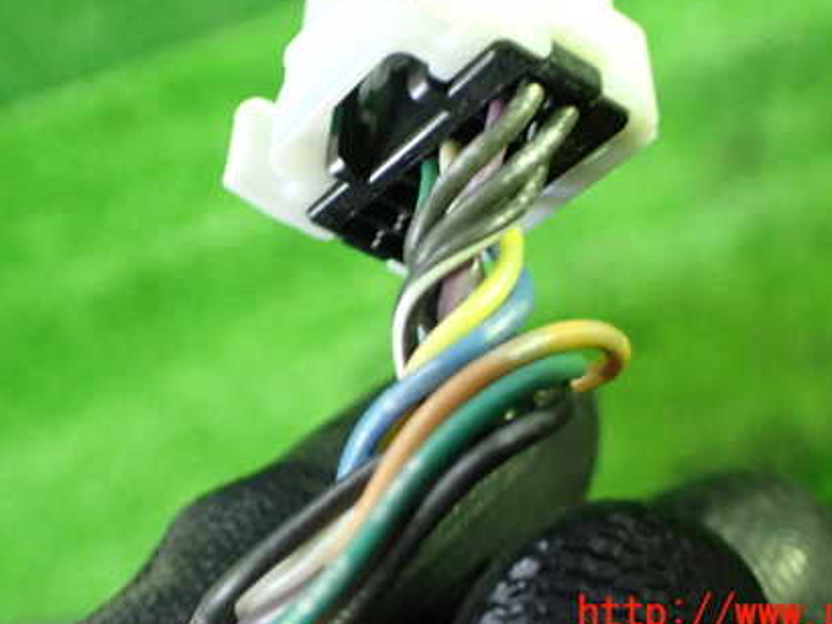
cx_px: 427
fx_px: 1058
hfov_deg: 42.9
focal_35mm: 44
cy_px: 183
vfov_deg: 32.5
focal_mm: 5.4
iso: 1000
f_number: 2.3
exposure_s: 1/30
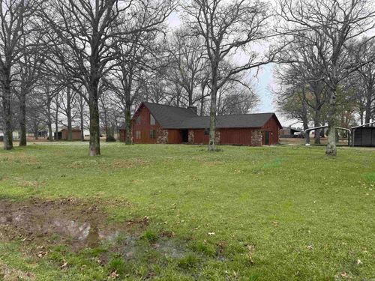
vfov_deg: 56.8
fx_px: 260
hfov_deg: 71.6
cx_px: 188
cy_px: 140
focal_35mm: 24
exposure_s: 1/1091
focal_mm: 6.76
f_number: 1.78
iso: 80
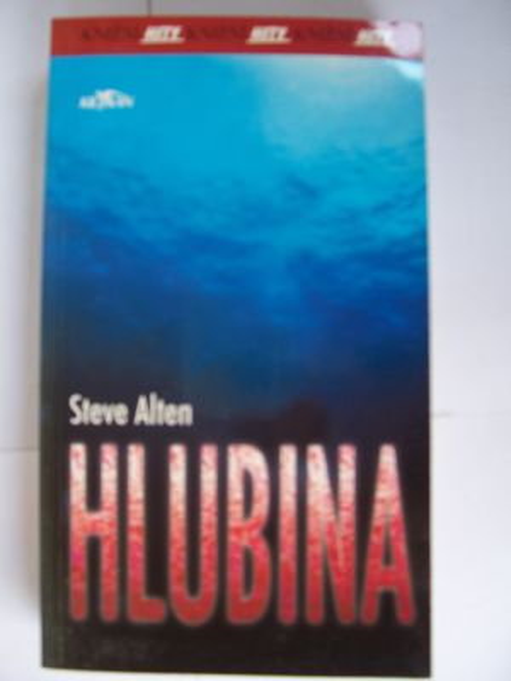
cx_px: 256
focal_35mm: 34
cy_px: 340
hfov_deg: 41.8
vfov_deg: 54.0
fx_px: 669
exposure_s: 1/125
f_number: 2.7
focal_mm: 5.6
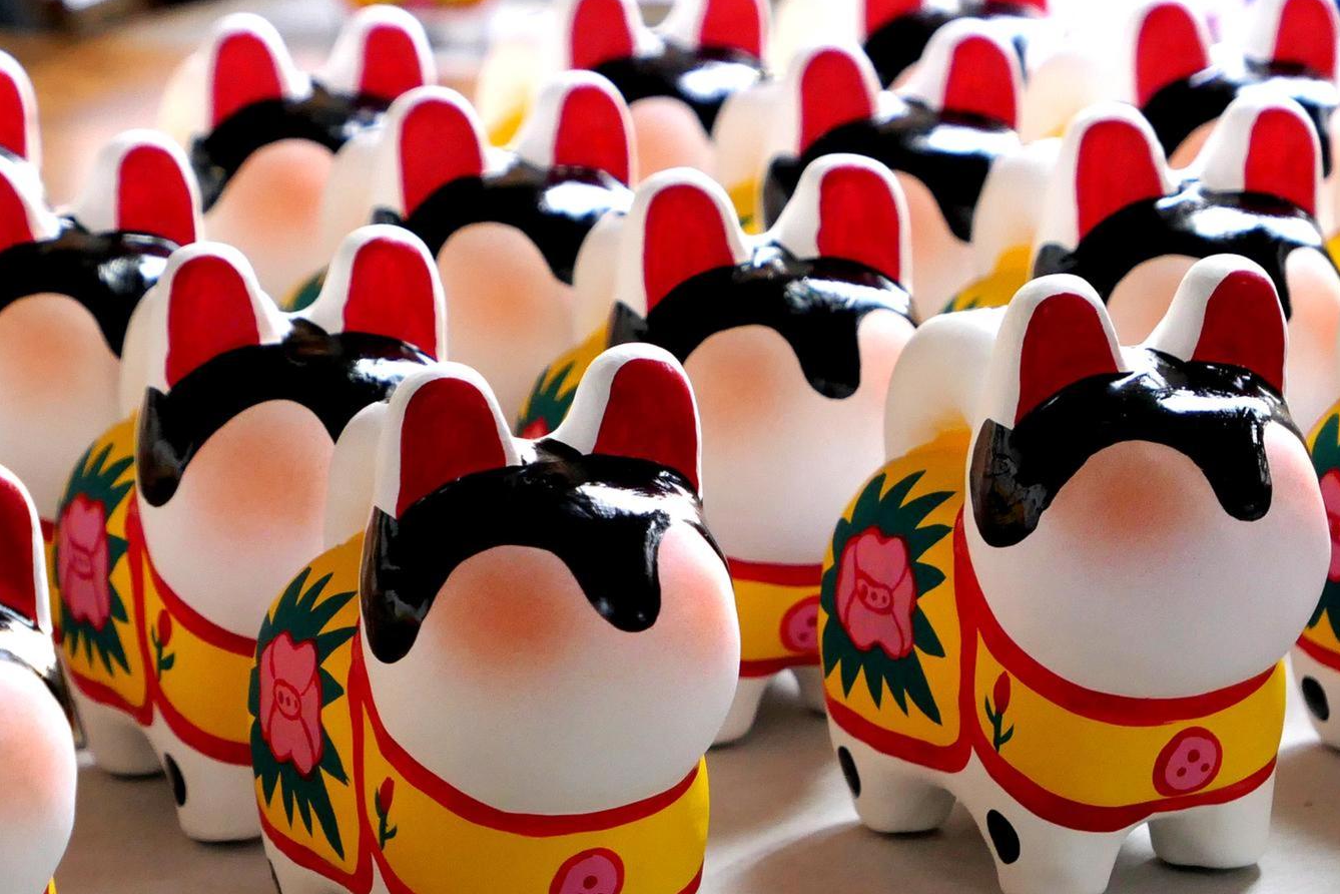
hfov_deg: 13.6
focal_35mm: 151
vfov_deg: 9.1
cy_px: 520
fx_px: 5620
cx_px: 551
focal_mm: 26.4
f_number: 3.5
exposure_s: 1/125
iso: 1000
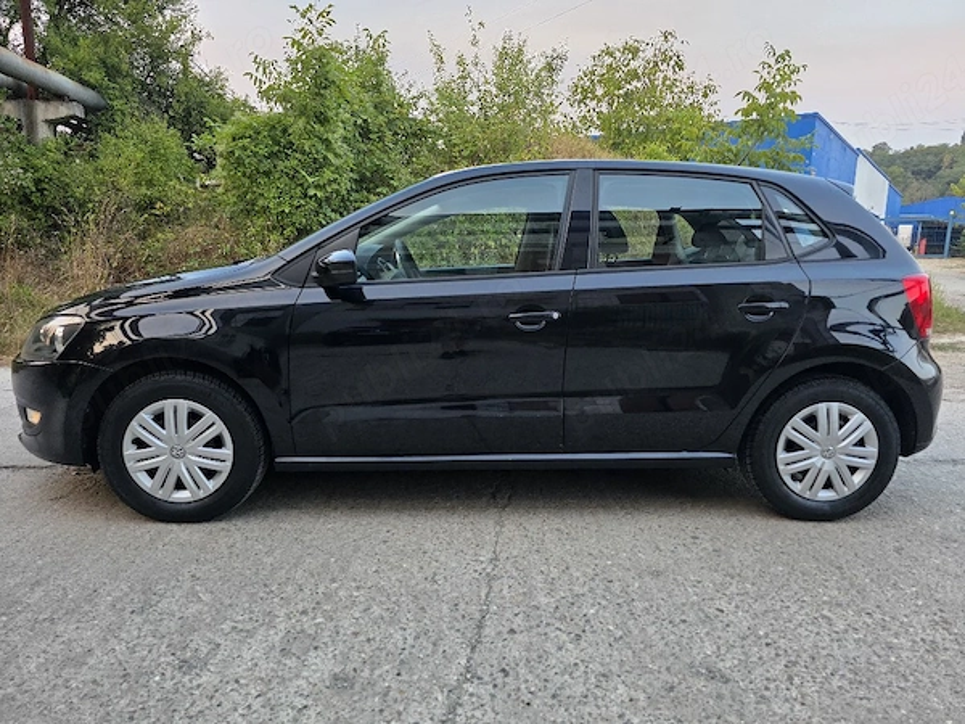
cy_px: 362
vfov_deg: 58.9
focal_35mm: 23
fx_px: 641
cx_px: 482
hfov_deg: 73.9
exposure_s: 1/182
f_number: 1.7
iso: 100
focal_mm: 6.3
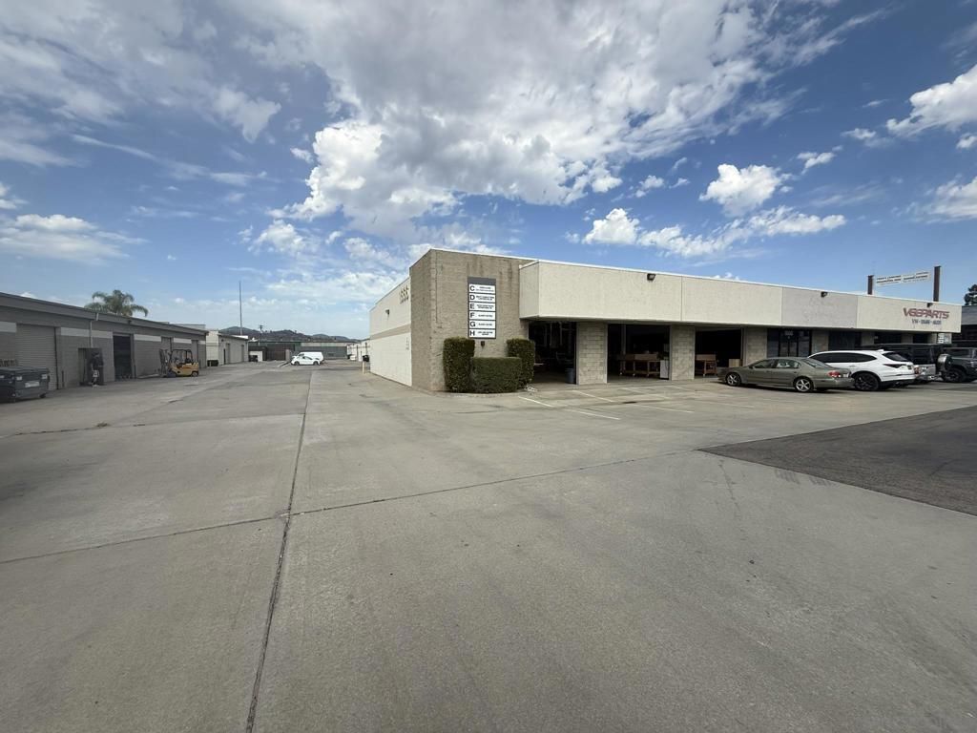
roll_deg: -2.9
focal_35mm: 14
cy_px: 366
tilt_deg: -3.6
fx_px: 395
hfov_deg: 102.1
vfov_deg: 85.7
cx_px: 488
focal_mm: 2.22
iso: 50
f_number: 2.2
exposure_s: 1/2024
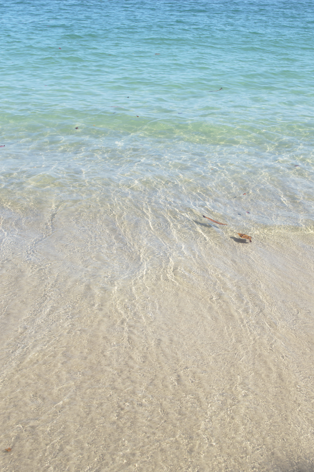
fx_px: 642
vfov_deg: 40.4
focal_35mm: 49
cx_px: 157
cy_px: 233
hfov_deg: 27.5
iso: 100
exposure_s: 1/250
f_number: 8
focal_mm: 32
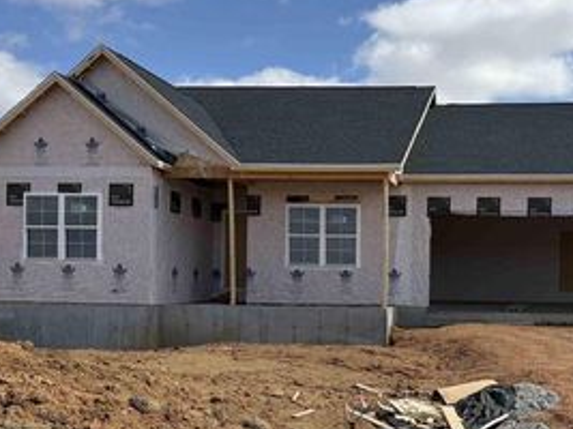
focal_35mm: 45
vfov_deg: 31.9
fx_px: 745
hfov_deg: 40.8
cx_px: 434
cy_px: 282
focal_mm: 6.76
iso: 80
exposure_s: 1/4673
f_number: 1.78
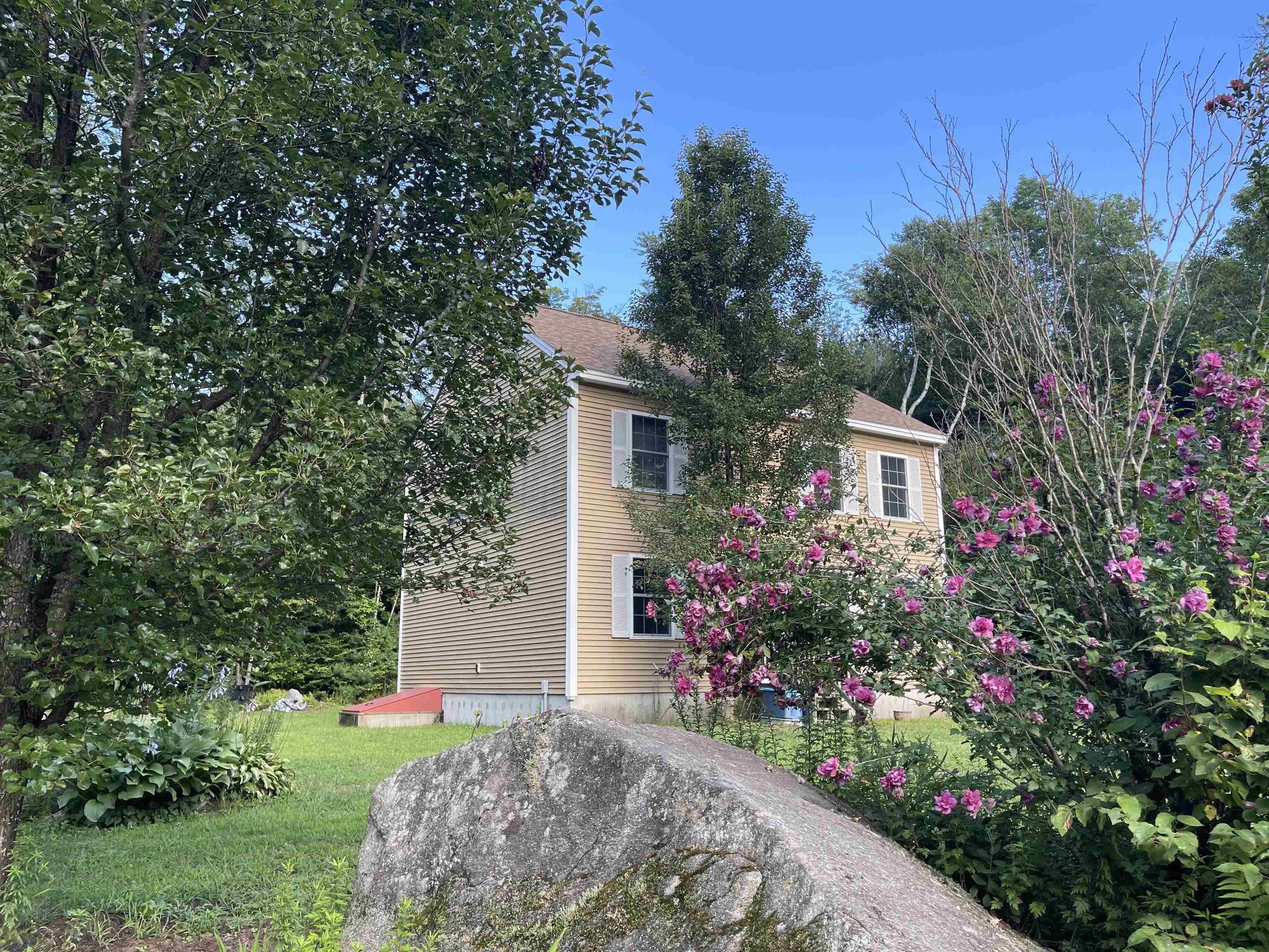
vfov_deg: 54.9
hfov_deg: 69.4
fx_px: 916
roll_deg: +0.8
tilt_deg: +10.3
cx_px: 634
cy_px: 476
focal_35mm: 25
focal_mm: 5.1
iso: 32
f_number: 1.6
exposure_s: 1/306
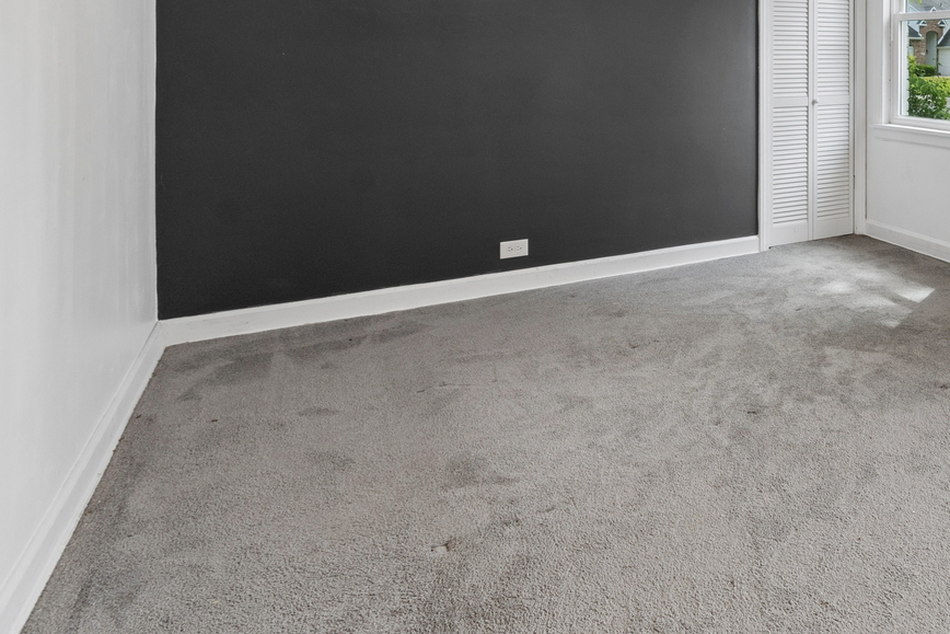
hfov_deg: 55.5
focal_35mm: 28
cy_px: 73
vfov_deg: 42.8
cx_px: 877
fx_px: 739
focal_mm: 10
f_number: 8
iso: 250
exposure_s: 1/50
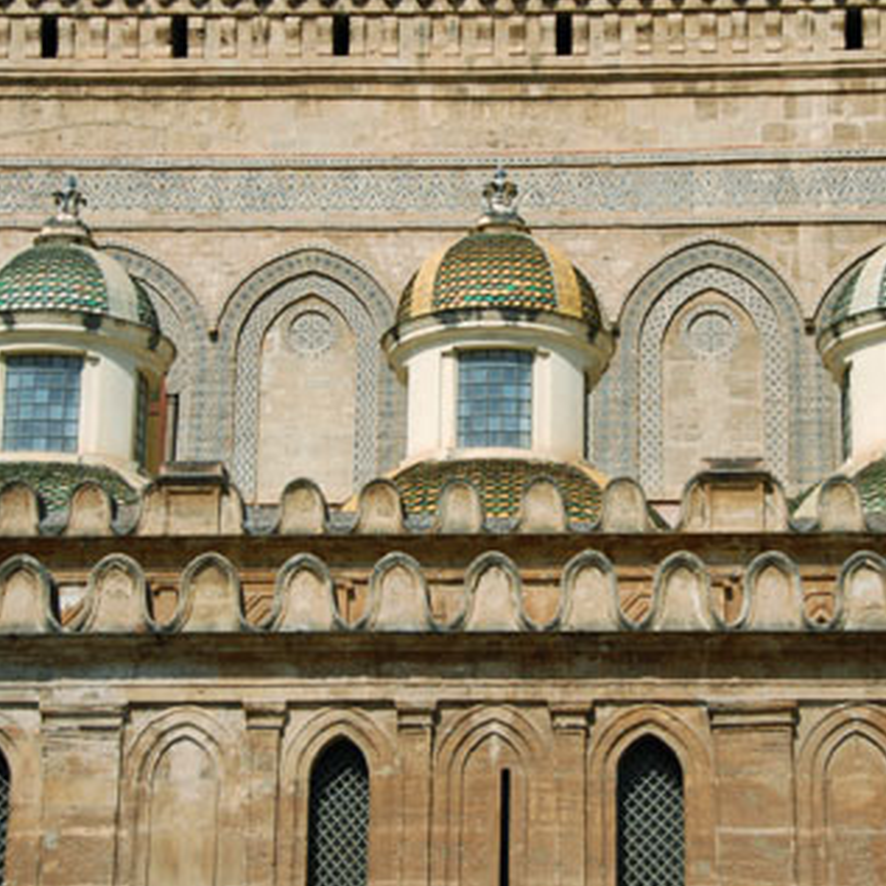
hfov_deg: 16.6
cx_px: 548
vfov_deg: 16.6
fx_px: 3041
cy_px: 393
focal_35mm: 105
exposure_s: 1/1600
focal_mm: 42
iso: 200
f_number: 4.5
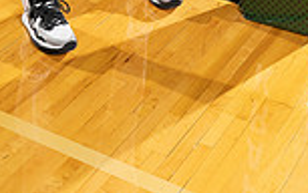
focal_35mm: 99
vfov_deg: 11.2
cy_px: -257
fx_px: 832
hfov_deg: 20.9
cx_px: 123
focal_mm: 33
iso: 800
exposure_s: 1/250
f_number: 5.6
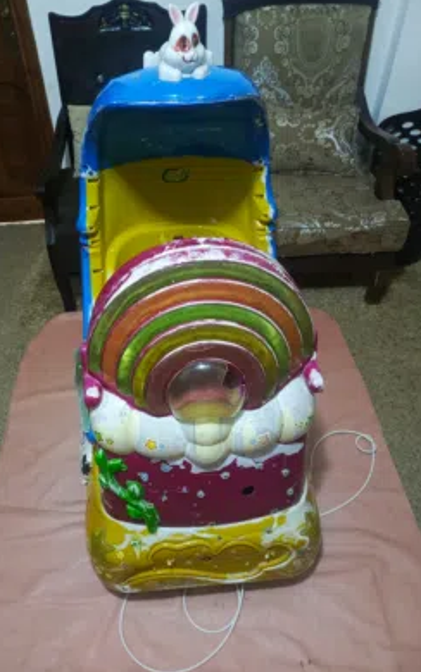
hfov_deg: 49.0
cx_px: 166
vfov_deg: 72.5
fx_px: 459
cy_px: 334
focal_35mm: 25
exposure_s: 1/33.3
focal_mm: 5.25
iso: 3001
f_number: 1.75
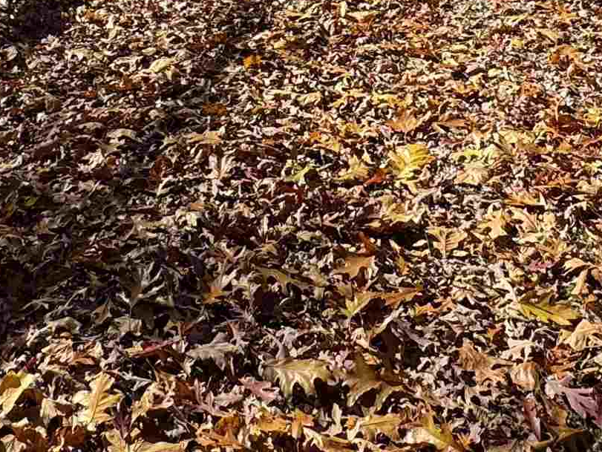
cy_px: -212
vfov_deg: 22.8
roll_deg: +2.5
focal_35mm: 53
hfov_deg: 36.1
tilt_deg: -7.3
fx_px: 922
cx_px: 274
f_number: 2.2
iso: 40
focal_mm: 2.22
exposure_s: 1/600
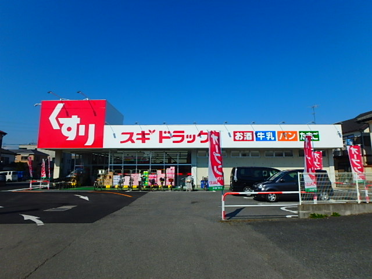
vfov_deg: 63.4
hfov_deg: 79.0
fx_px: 226
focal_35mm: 21
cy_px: 140
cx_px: 186
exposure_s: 1/1000
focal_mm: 3.7
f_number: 6
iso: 125
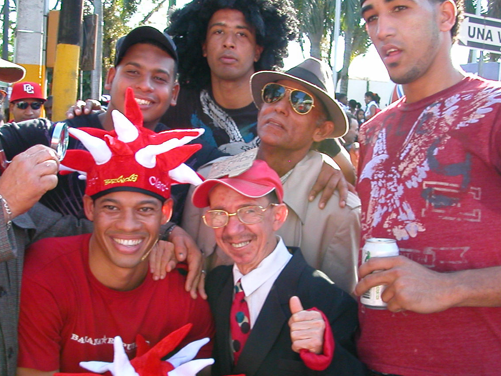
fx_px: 753
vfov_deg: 27.8
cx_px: 247
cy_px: 256
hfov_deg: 36.8
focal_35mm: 52
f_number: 2.7
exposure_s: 1/147
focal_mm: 5.6
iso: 100
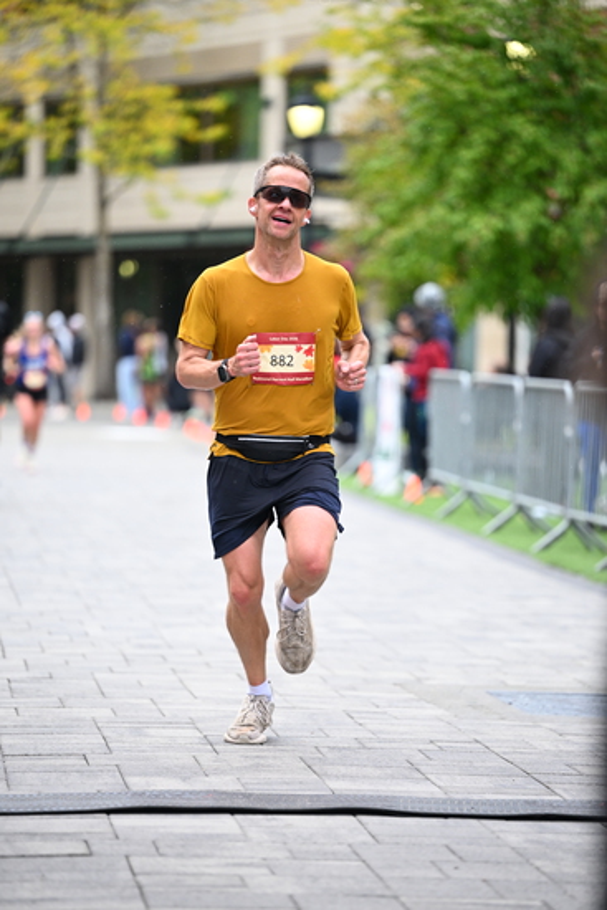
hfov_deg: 9.2
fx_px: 3791
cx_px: 304
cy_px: 455
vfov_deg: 13.7
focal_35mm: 150
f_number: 2.8
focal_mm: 150
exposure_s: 1/1600
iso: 1250
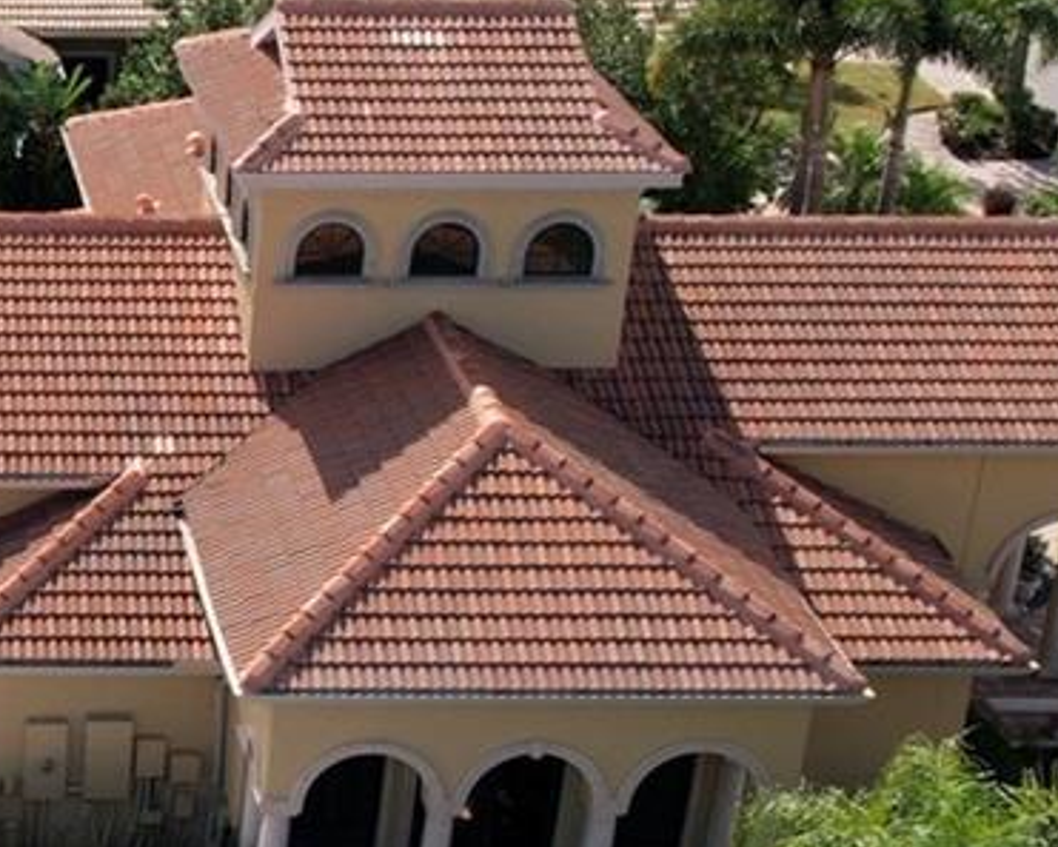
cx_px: -274
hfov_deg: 19.9
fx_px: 2788
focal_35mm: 89
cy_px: 530
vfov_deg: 17.3
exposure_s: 1/500
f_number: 2.8
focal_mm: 8.38
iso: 100
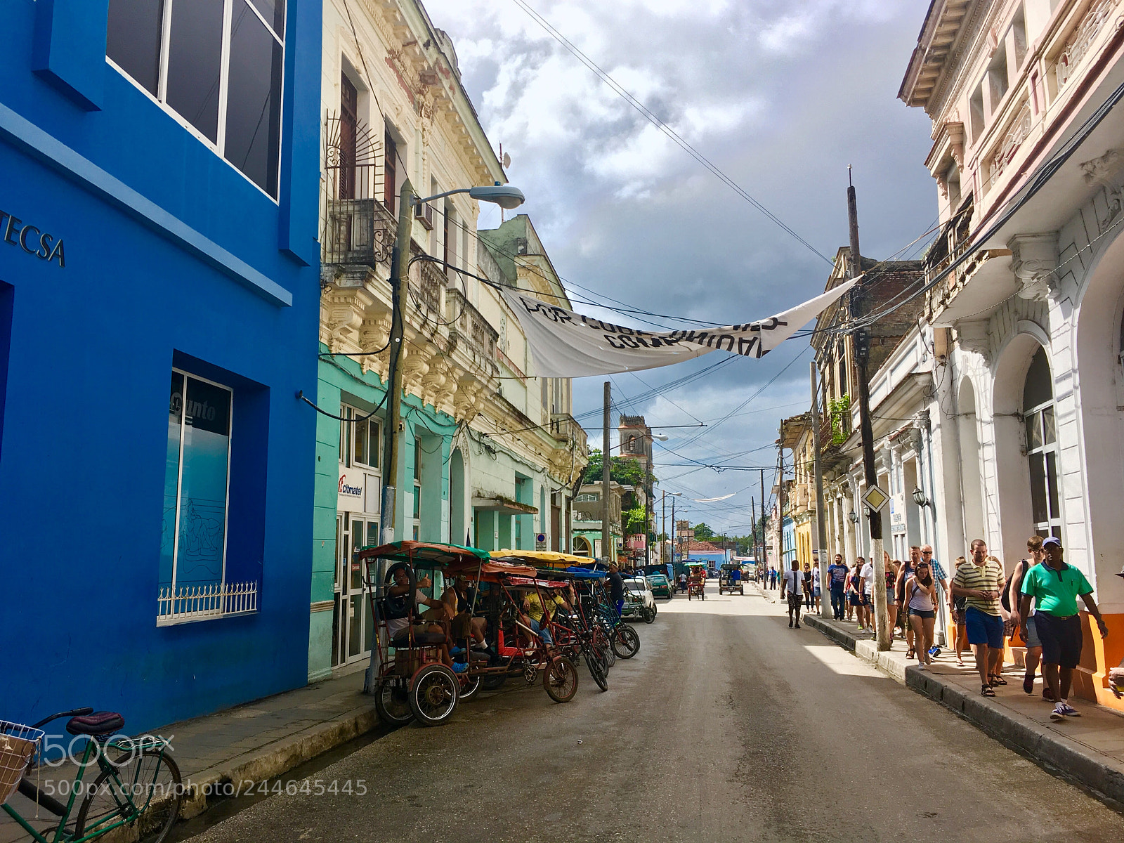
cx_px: 562
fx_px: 942
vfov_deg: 48.2
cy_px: 422
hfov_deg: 61.7
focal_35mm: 29
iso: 25
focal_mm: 4.15
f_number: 2.2
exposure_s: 1/836
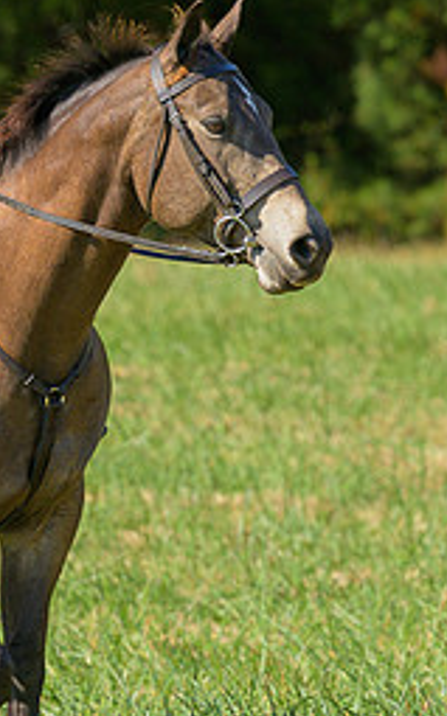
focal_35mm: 446
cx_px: 95
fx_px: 8708
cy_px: 217
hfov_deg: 2.9
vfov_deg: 4.7
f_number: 4
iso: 200
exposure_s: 1/500
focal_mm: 145
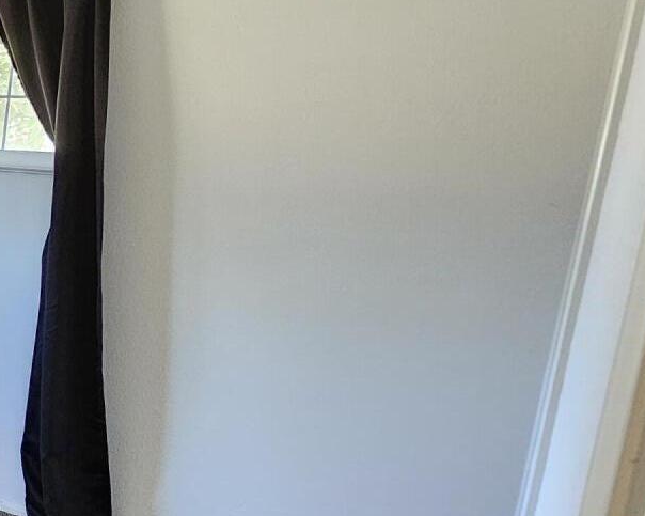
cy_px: 261
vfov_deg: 35.7
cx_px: -412
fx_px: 802
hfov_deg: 25.6
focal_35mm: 42
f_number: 2.2
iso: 320
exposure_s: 1/30
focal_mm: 2.2
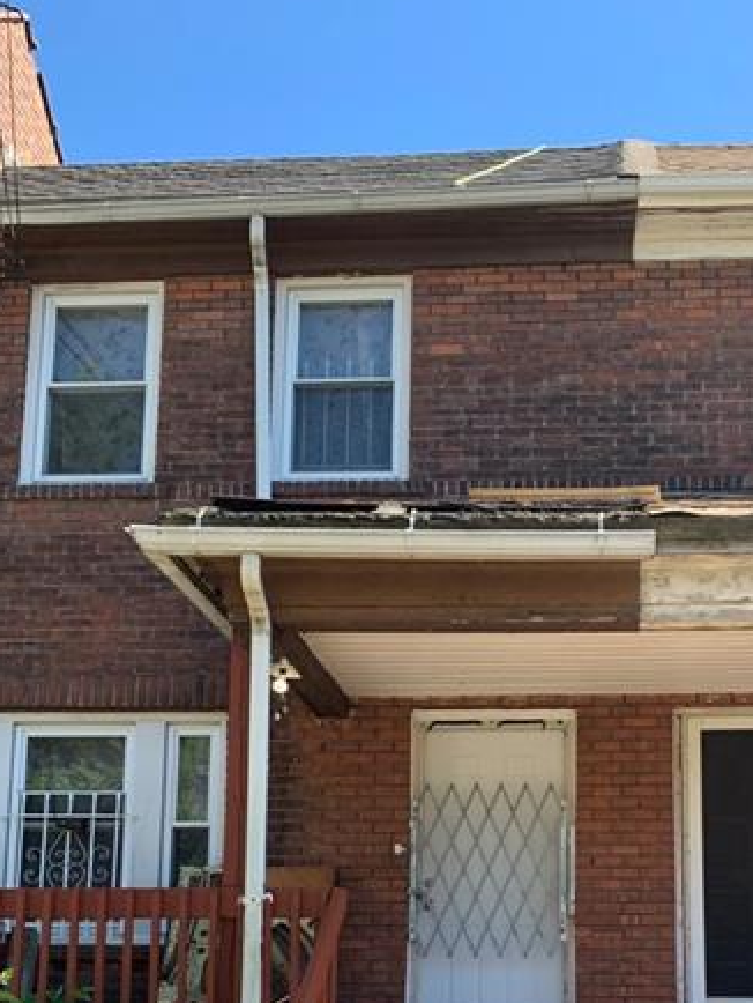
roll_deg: -1.3
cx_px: 506
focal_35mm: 46
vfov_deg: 39.1
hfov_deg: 31.3
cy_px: 850
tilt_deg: +13.2
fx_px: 1333
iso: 25
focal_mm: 4.25
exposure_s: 1/437
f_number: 1.8
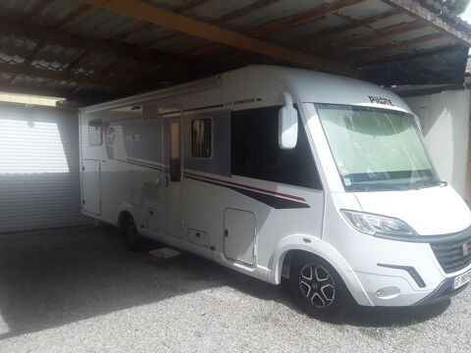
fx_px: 367
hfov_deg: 65.3
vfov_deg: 51.4
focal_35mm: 27
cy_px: 176
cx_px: 236
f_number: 1.9
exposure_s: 1/1175
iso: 40
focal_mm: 2.91
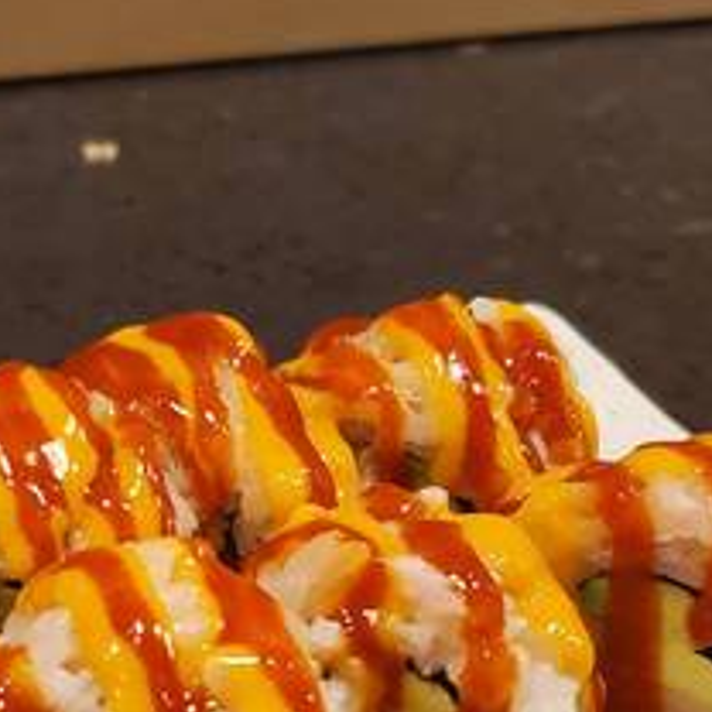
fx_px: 1885
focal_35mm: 81
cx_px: 75
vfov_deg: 21.0
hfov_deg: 21.0
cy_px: 628
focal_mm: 4.3
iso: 200
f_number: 1.5
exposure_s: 1/39
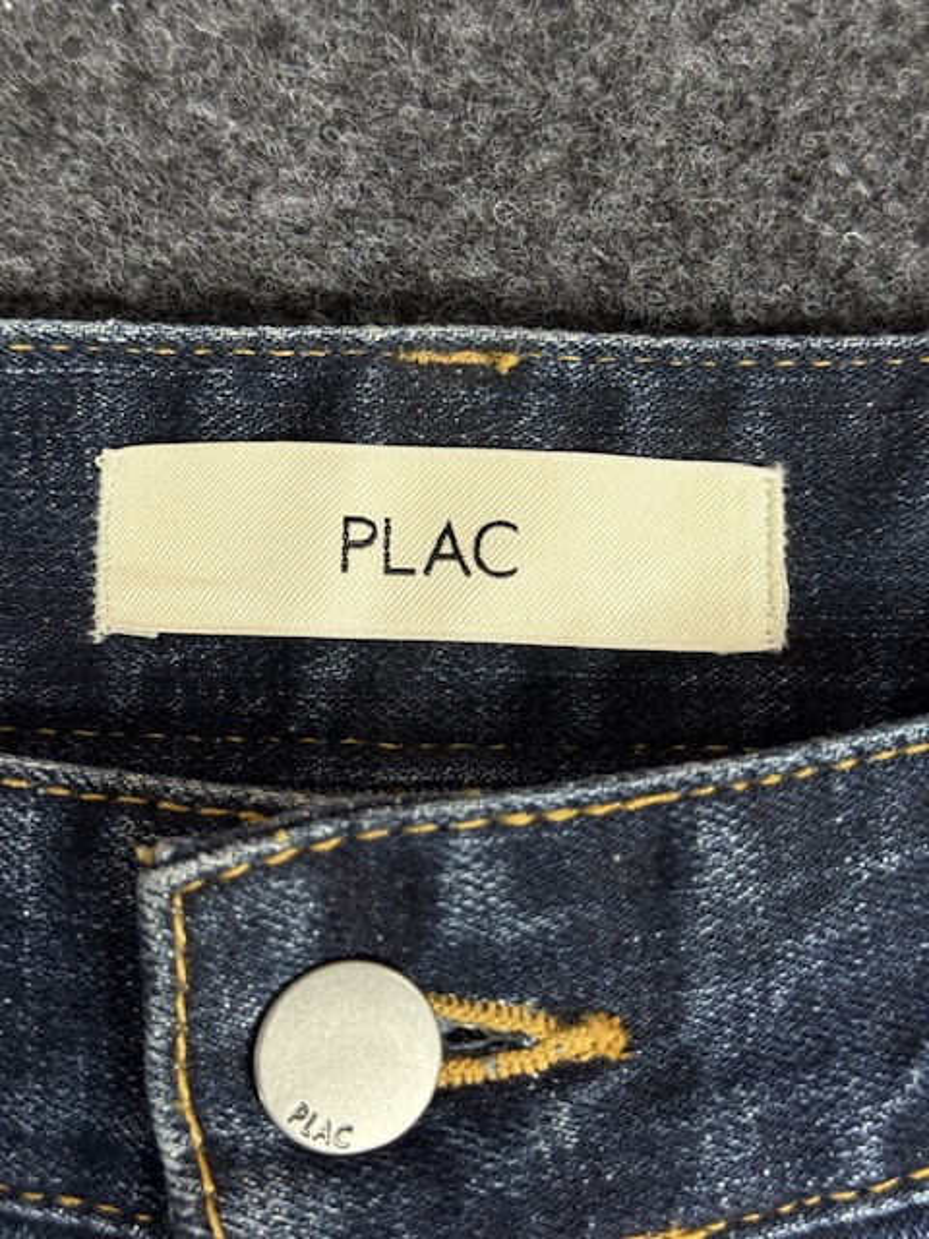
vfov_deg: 39.7
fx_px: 1718
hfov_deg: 30.3
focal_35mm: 48
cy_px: 620
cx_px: 464
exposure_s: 1/50
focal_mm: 6.76
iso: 160
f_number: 1.78
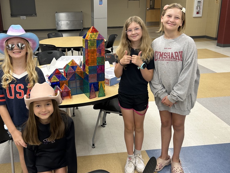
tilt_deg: -15.3
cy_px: 66
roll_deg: +1.7
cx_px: 93
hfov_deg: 52.3
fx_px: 233
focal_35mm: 35
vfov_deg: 40.5
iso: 80
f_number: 1.5
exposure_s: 1/60
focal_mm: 5.7
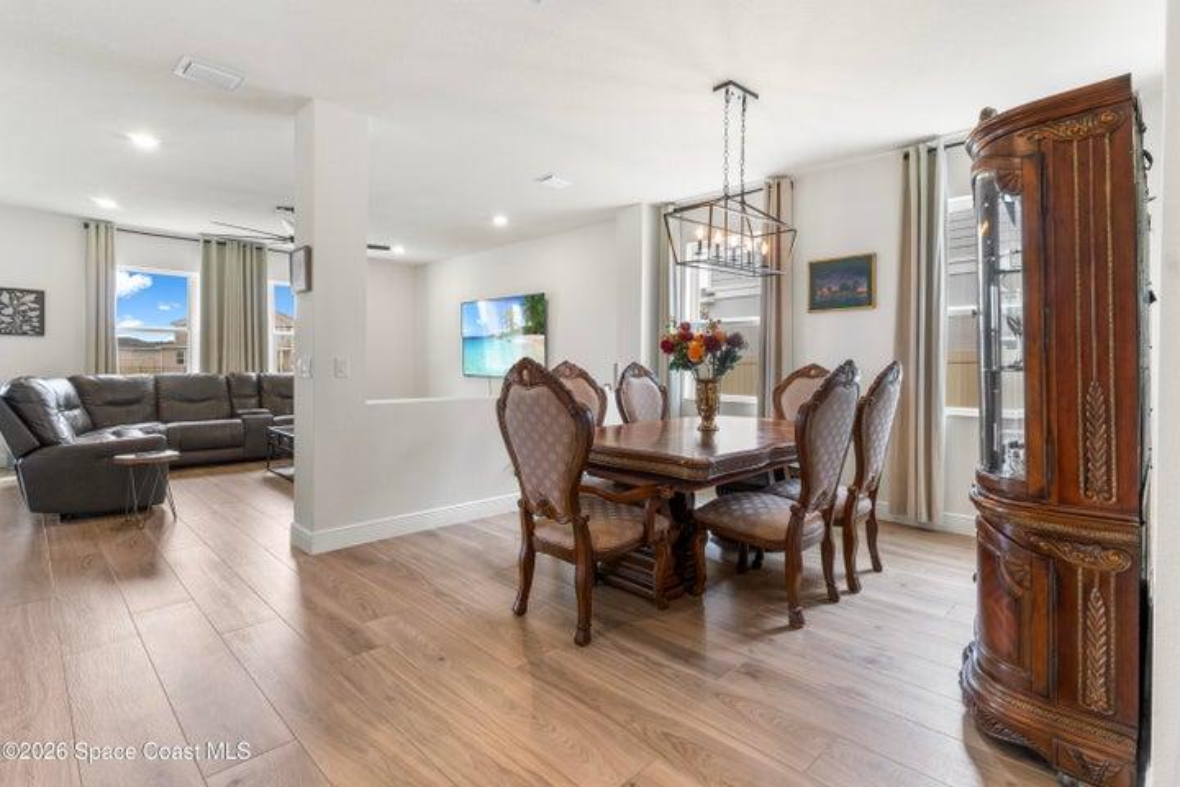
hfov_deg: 95.0
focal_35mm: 16
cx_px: 590
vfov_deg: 72.1
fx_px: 541
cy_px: 394
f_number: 10
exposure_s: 1/10
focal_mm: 11
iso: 320
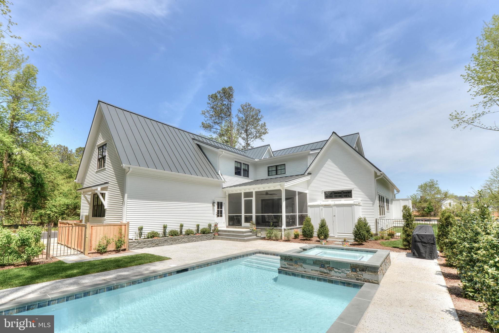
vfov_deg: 77.3
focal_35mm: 15
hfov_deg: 100.4
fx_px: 208
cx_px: 250
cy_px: 166
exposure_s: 1/50
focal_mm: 15
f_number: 22
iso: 100
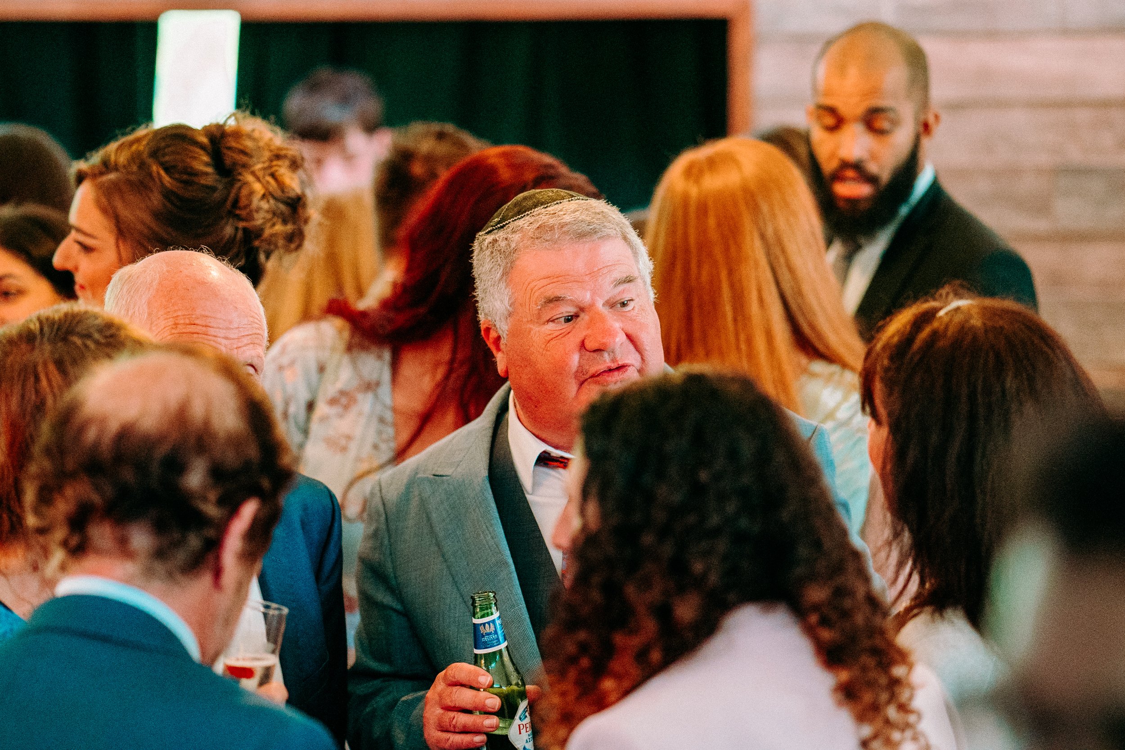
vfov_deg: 10.8
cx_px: 562
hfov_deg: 16.1
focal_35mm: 127
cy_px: 375
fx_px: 3969
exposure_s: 1/250
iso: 2000
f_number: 1.8
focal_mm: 85
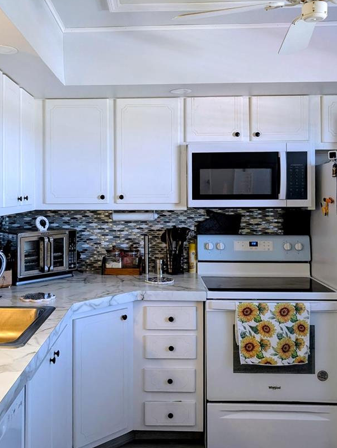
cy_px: 185
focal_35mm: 36
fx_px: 466
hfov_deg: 39.6
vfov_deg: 51.1
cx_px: 135
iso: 575
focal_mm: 6.9
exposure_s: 1/120
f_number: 1.68
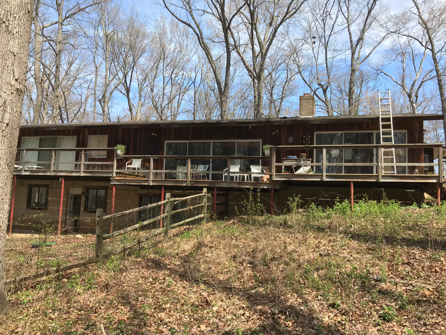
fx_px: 361
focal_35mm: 28
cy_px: 168
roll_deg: -1.8
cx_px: 223
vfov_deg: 49.7
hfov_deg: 63.4
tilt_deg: +5.2
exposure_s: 1/1114
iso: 20
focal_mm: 3.99
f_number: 1.8
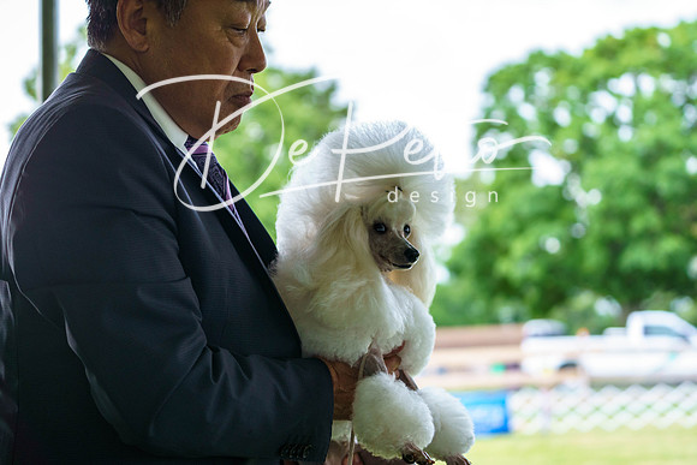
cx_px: 348
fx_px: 1356
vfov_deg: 19.5
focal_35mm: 70
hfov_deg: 28.8
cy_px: 232
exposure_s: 1/500
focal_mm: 70
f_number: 4
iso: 800
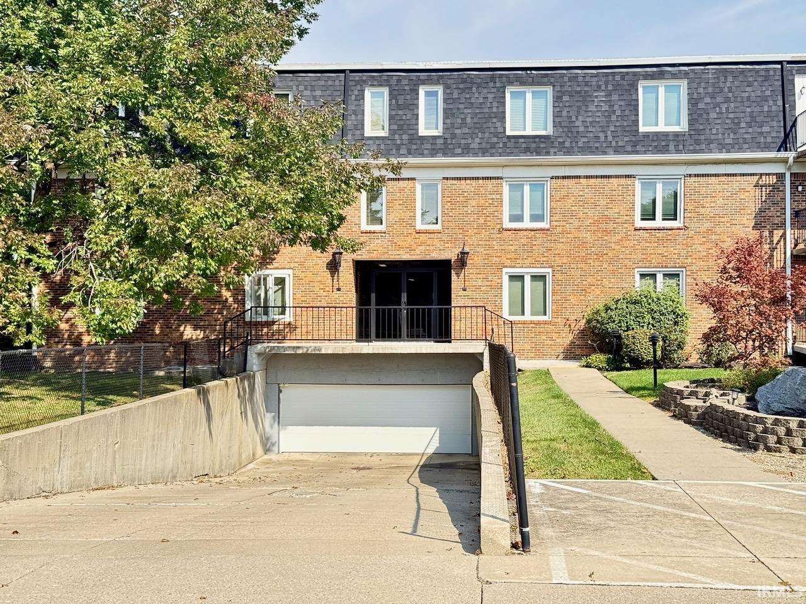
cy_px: 302
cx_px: 403
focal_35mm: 48
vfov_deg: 30.3
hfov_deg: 39.7
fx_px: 1118
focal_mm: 6.76
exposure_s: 1/1575
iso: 100
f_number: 1.78
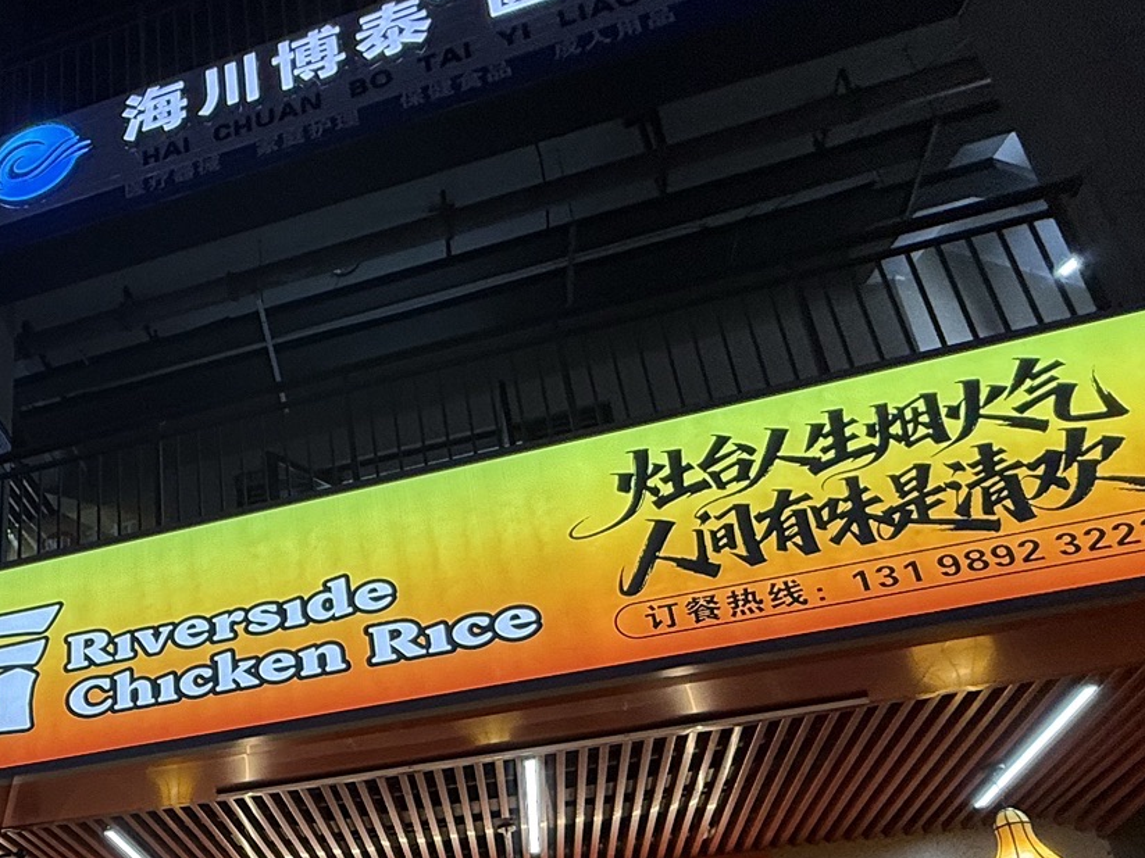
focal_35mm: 34
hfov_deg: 49.2
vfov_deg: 38.5
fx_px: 1125
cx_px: 156
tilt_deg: +21.8
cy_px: 797
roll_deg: +1.1
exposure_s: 1/100
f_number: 2.2
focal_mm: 2.22
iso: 125
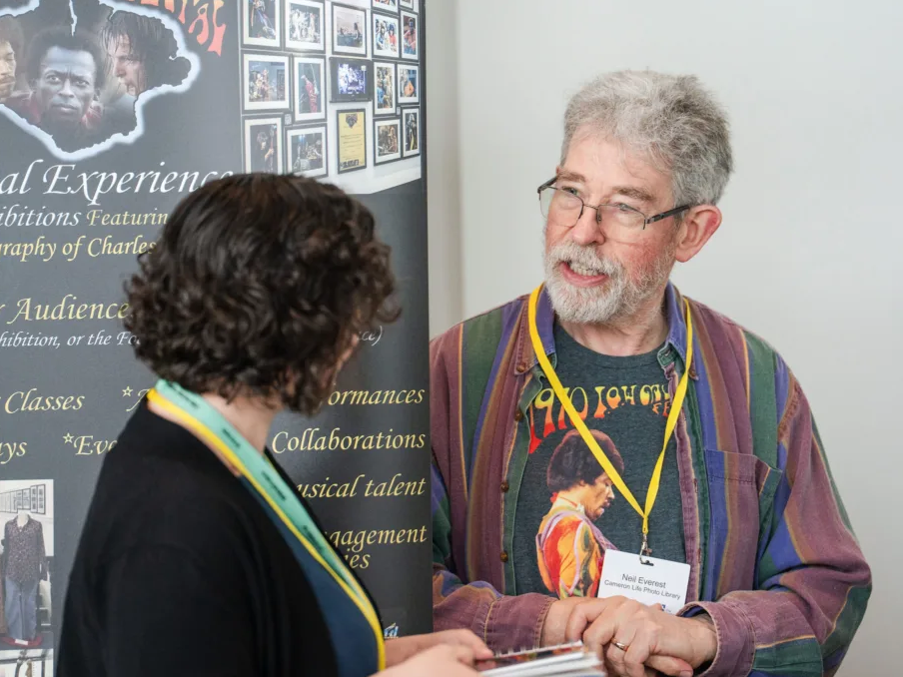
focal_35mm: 153
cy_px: 339
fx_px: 3991
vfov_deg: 9.7
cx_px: 486
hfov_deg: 12.9
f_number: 2.8
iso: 2000
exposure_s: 1/400
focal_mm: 136
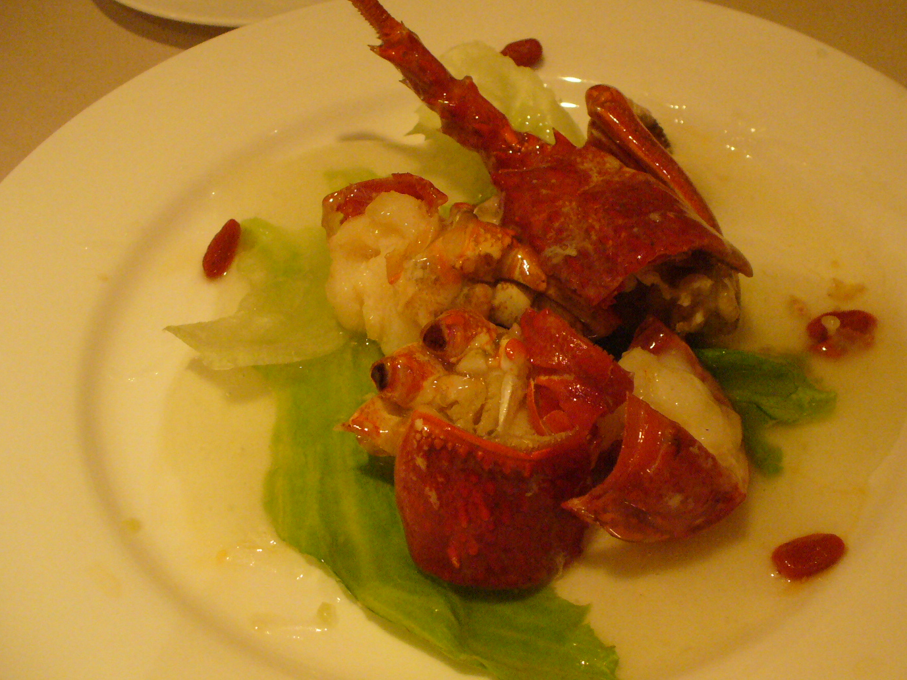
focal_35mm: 43
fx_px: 1127
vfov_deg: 33.6
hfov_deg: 43.8
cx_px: 503
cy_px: 338
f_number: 2.8
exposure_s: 1/40
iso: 400
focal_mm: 6.1
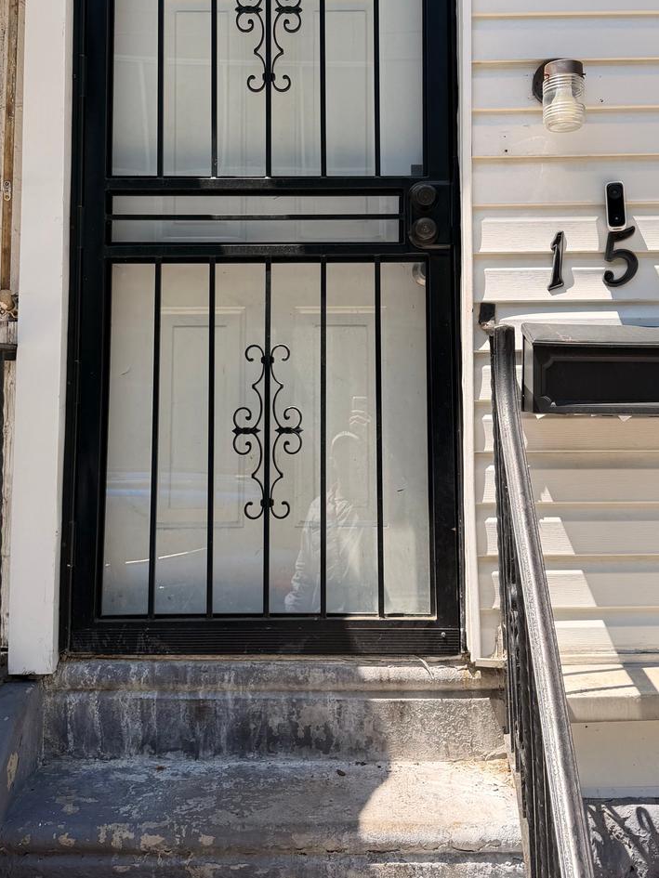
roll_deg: +0.9
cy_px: 290
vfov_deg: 47.1
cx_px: 349
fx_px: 990
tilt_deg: +5.0
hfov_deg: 36.8
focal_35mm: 39
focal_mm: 6.76
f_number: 1.78
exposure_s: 1/2053
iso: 80
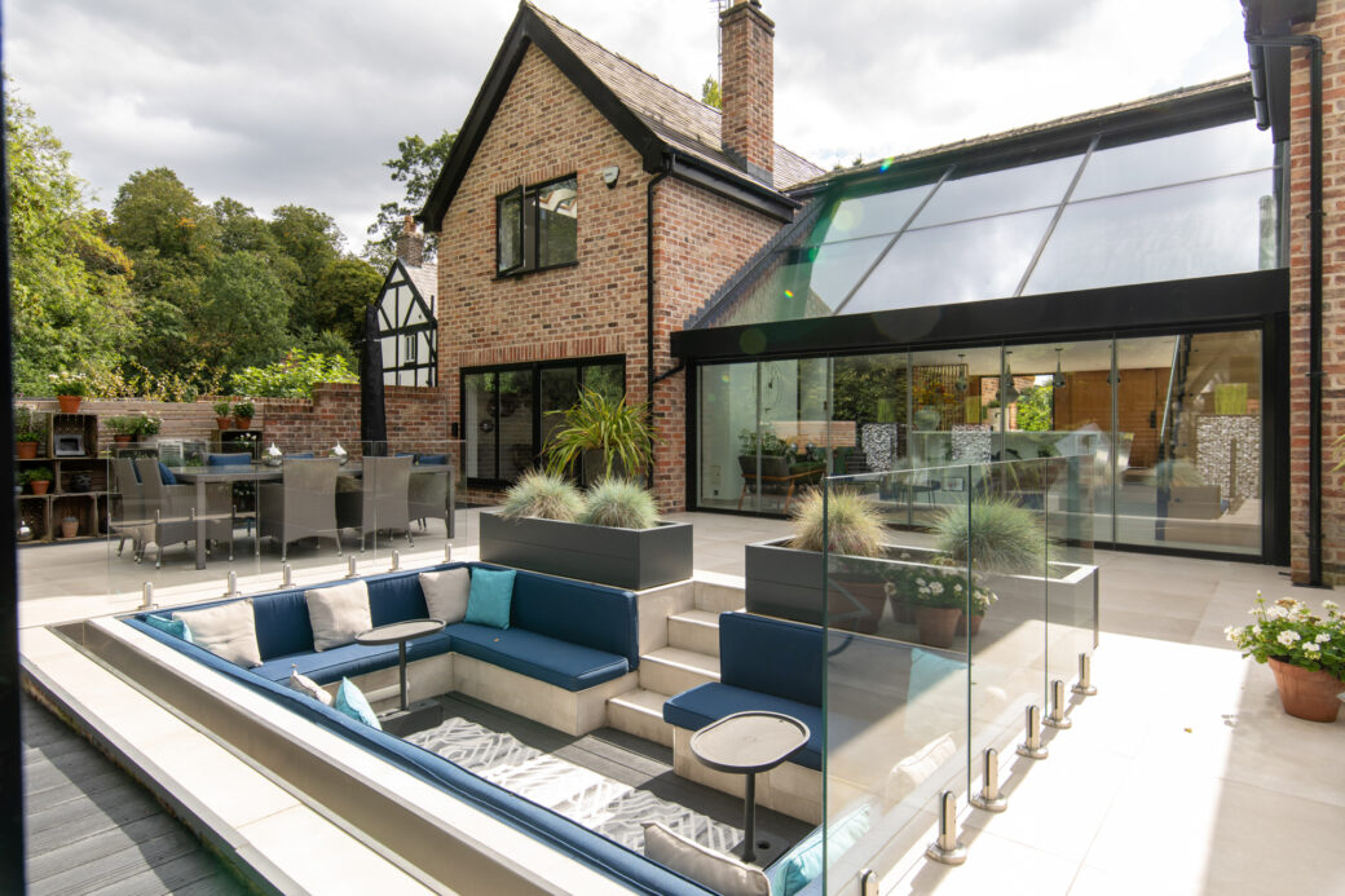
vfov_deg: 64.5
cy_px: 448
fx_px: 710
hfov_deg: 86.9
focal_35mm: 19
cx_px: 672
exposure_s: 1/80
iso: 100
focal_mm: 19
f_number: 8
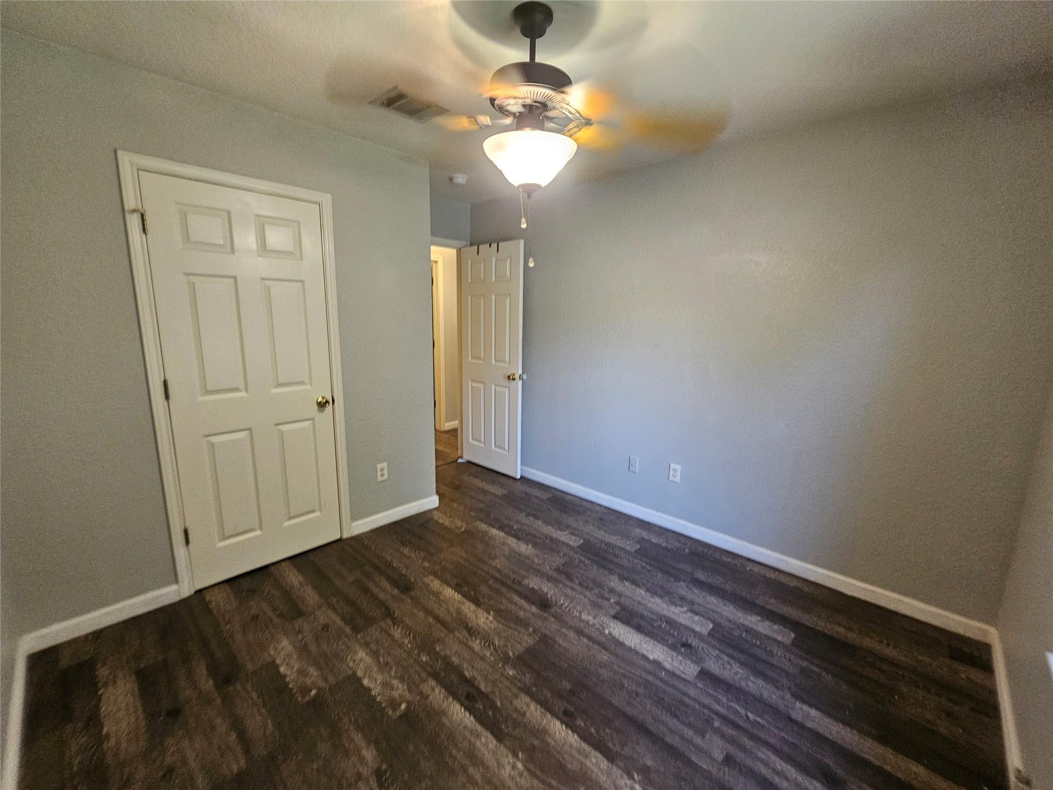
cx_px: 526
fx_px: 395
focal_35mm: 13
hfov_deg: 106.2
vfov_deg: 89.9
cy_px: 395
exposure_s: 1/30
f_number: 2.2
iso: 320
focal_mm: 2.2
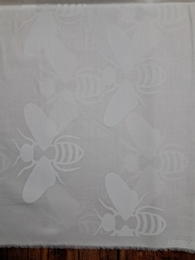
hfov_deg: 51.4
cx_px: 98
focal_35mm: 27
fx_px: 203
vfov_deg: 65.3
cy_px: 130
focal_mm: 4
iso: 50
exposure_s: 1/100
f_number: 1.8
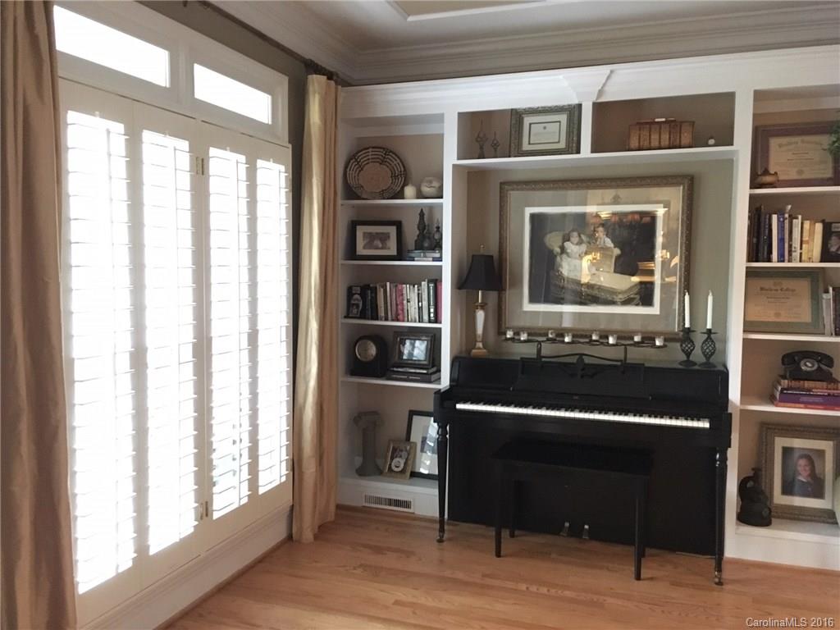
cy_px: 315
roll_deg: -0.8
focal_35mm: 29
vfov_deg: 48.2
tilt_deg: -5.5
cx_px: 420
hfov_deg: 61.7
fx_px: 704
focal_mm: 4.15
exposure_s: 1/15
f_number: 2.2
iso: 800
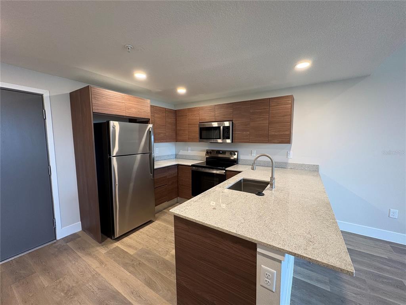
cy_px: 152
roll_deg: +0.7
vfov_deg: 85.7
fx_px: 164
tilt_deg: -5.0
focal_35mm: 14
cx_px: 203
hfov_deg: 102.1
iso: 200
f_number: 2.2
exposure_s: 1/60
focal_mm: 2.22
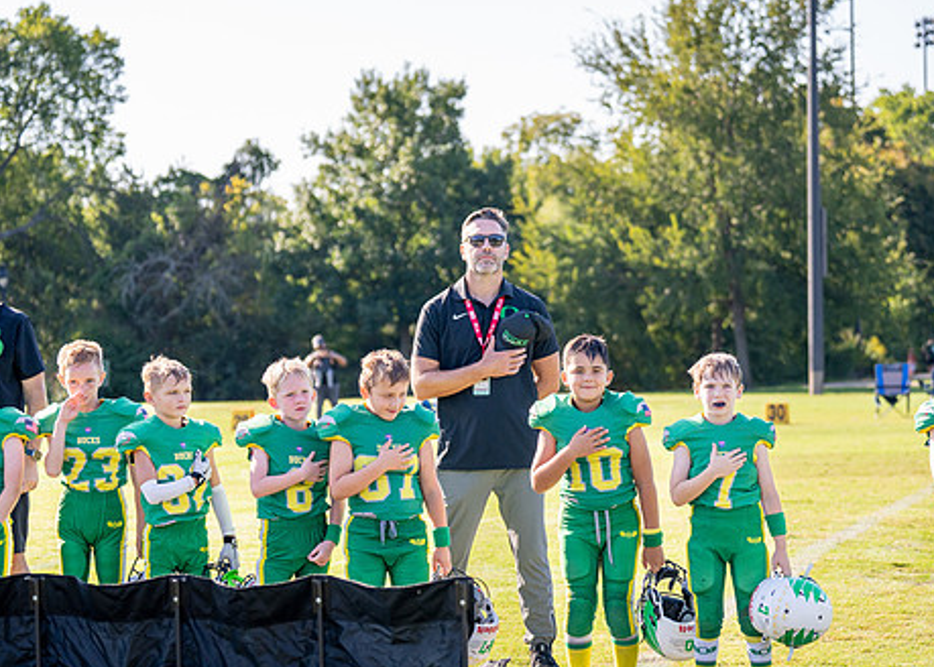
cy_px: 386
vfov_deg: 14.8
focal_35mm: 97
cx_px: 471
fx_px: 2573
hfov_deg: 20.6
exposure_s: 1/2000
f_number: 2.8
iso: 320
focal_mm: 70
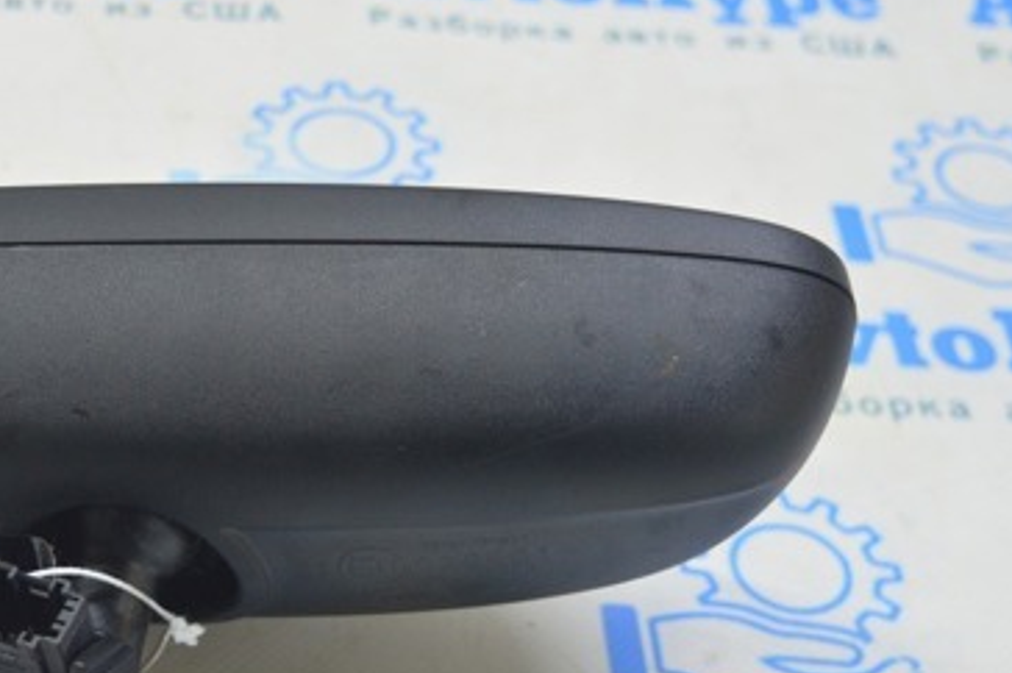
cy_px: 524
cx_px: 131
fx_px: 2668
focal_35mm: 95
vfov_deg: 14.3
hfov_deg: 21.1
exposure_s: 1/20
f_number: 5.6
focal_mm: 36
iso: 400
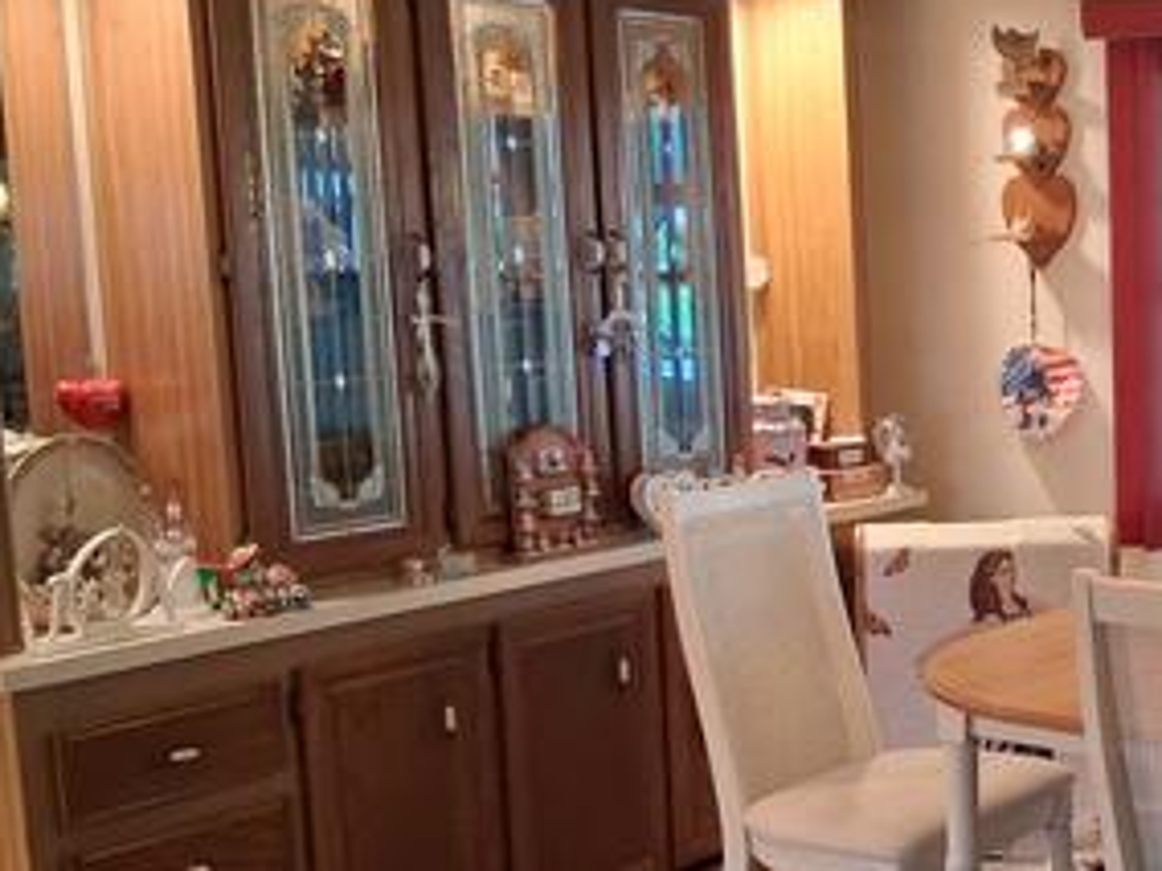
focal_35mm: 55
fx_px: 1846
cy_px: 483
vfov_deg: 26.5
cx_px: 1215
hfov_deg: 31.7
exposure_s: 1/24
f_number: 1.8
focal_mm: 3.98
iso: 640
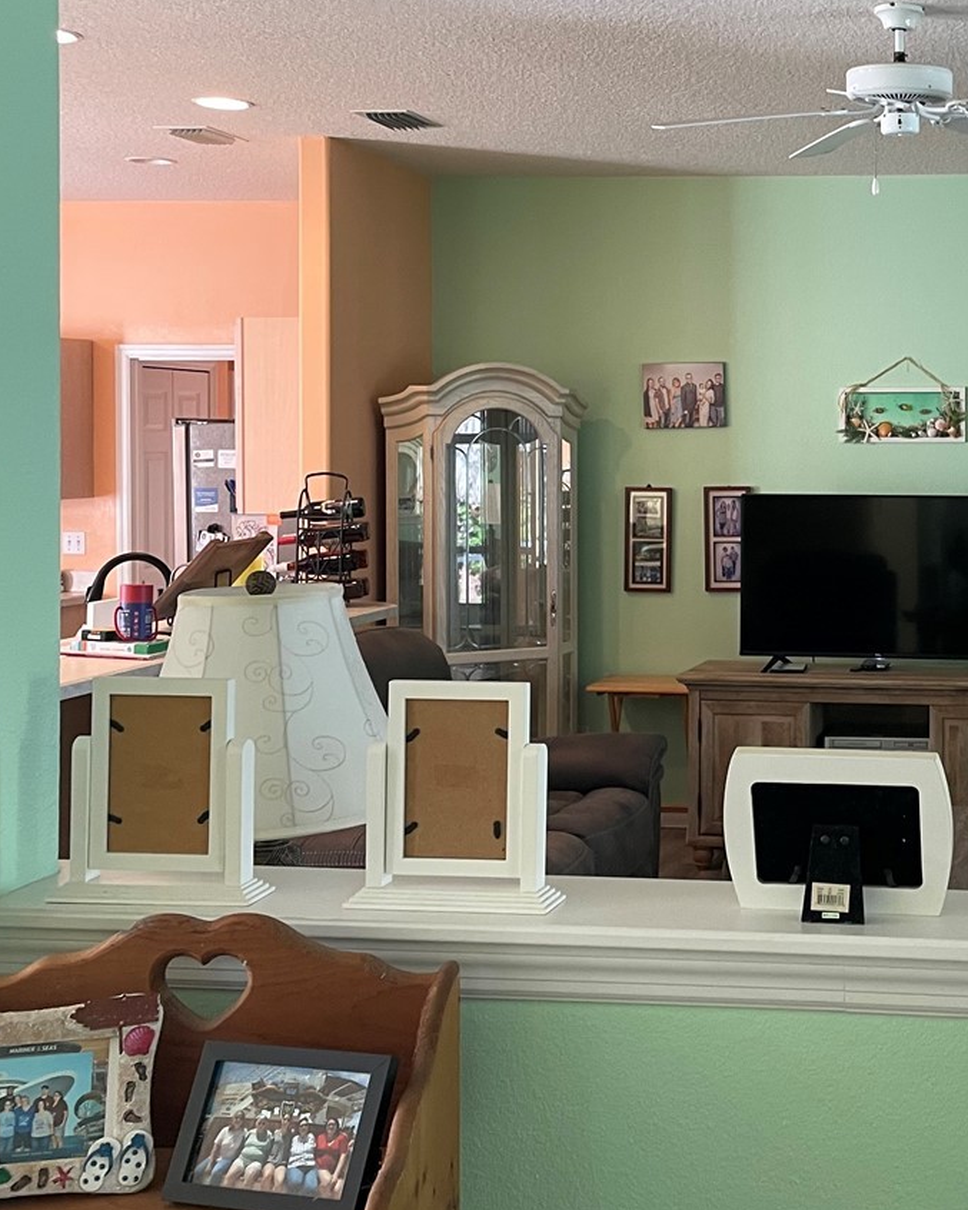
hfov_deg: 29.6
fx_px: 1719
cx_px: 947
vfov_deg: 38.6
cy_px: 461
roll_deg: +0.7
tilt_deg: +0.7
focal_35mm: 48
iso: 100
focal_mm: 4.2
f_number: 1.6
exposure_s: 1/60
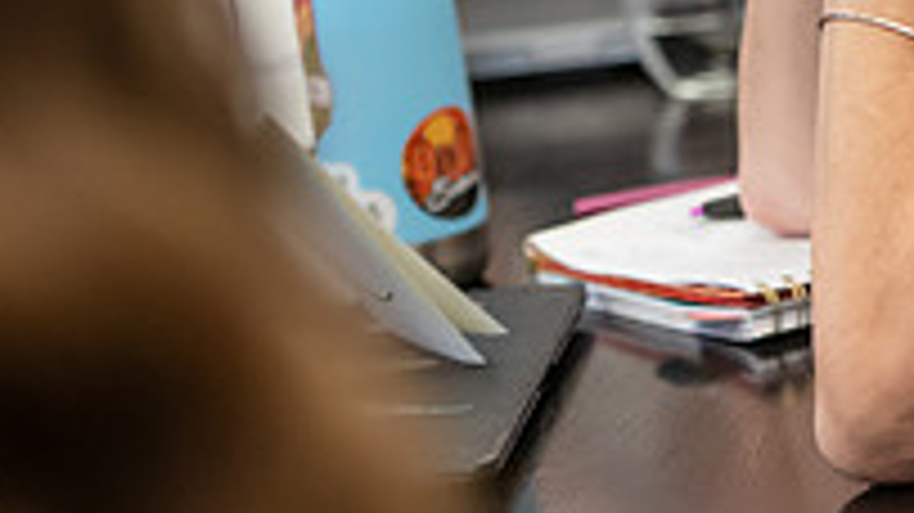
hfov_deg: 7.0
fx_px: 7413
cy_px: -263
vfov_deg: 3.9
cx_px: 914
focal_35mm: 306
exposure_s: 1/200
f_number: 2.8
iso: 1000
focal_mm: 102
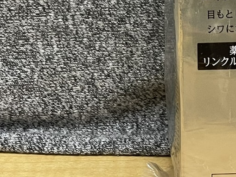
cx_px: 228
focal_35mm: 98
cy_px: -83
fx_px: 668
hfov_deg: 19.5
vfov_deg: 14.2
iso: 125
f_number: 1.6
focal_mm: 4.2
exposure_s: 1/91
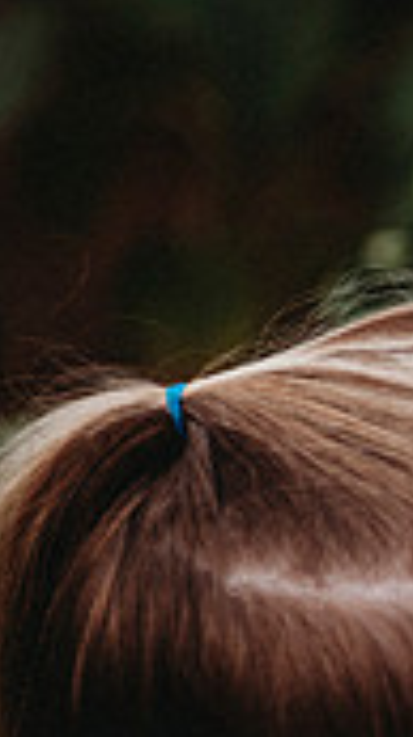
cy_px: 650
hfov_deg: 4.7
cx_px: 1154
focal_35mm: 246
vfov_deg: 8.7
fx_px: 4801
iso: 100
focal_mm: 70
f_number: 2.8
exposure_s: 1/500
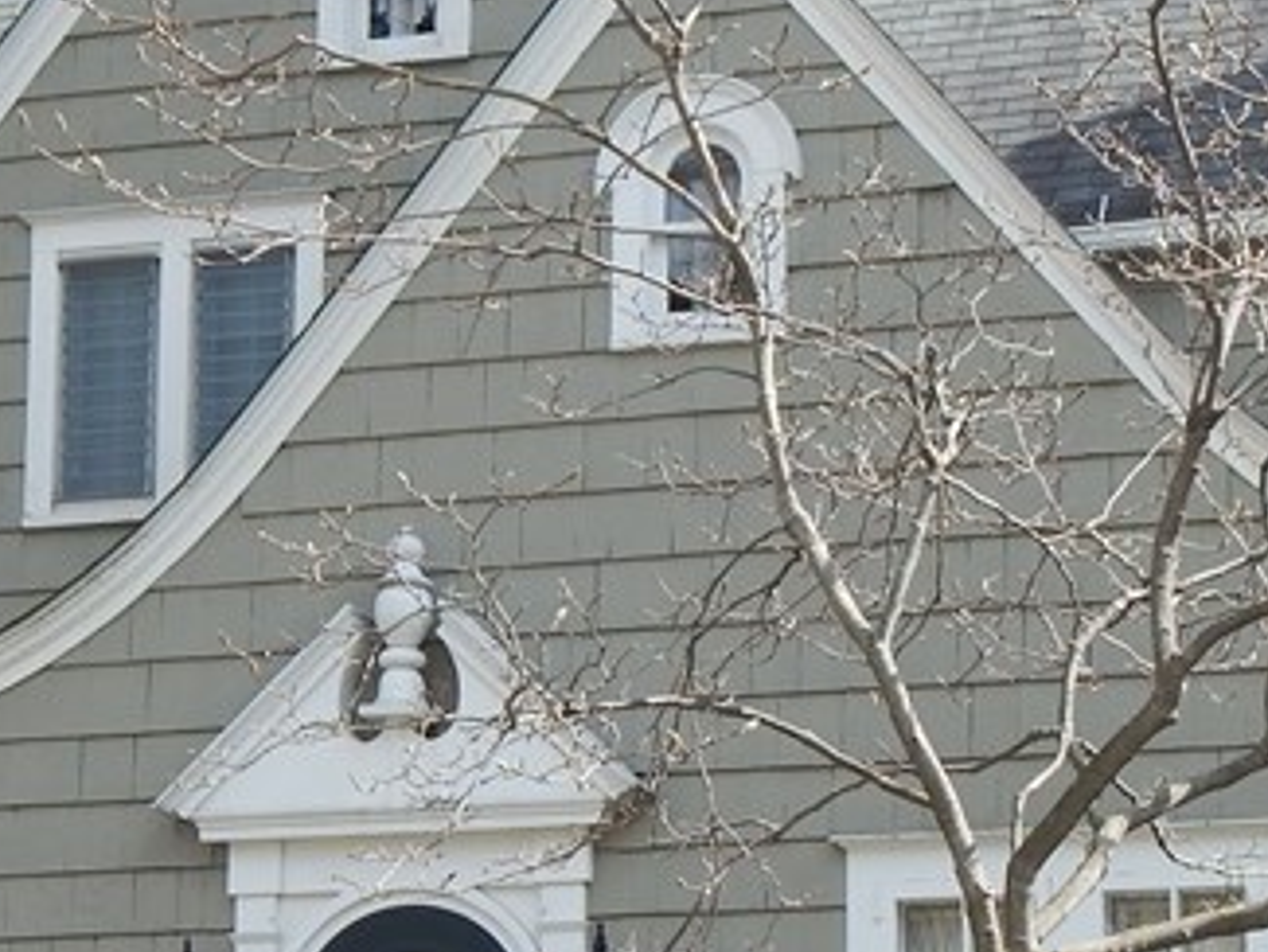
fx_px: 3921
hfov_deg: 18.4
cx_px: 749
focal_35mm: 107
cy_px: 890
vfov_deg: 13.7
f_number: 3.3
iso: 125
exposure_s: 1/640
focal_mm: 6.1
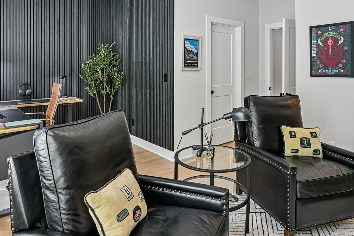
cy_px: 71
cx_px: 187
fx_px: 256
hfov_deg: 69.3
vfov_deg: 48.3
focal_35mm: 26
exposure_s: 1/15
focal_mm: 14
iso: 180
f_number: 8
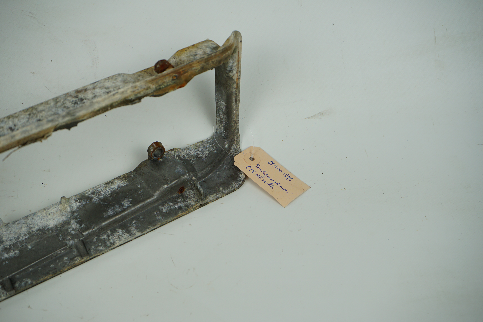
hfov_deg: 33.4
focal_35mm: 60
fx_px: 805
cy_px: 161
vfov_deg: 22.6
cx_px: 242
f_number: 7.1
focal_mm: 60
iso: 200
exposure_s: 1/200
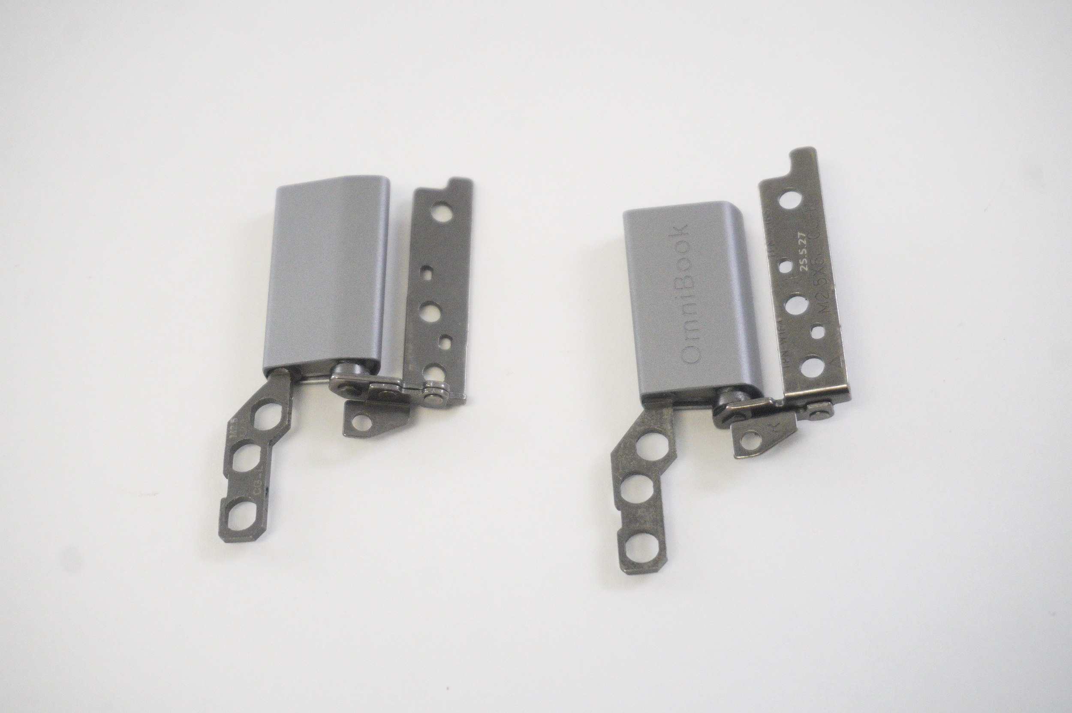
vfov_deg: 18.1
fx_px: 2231
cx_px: 536
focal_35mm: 75
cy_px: 356
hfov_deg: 27.0
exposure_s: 1/250
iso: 5000
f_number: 5.6
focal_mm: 50
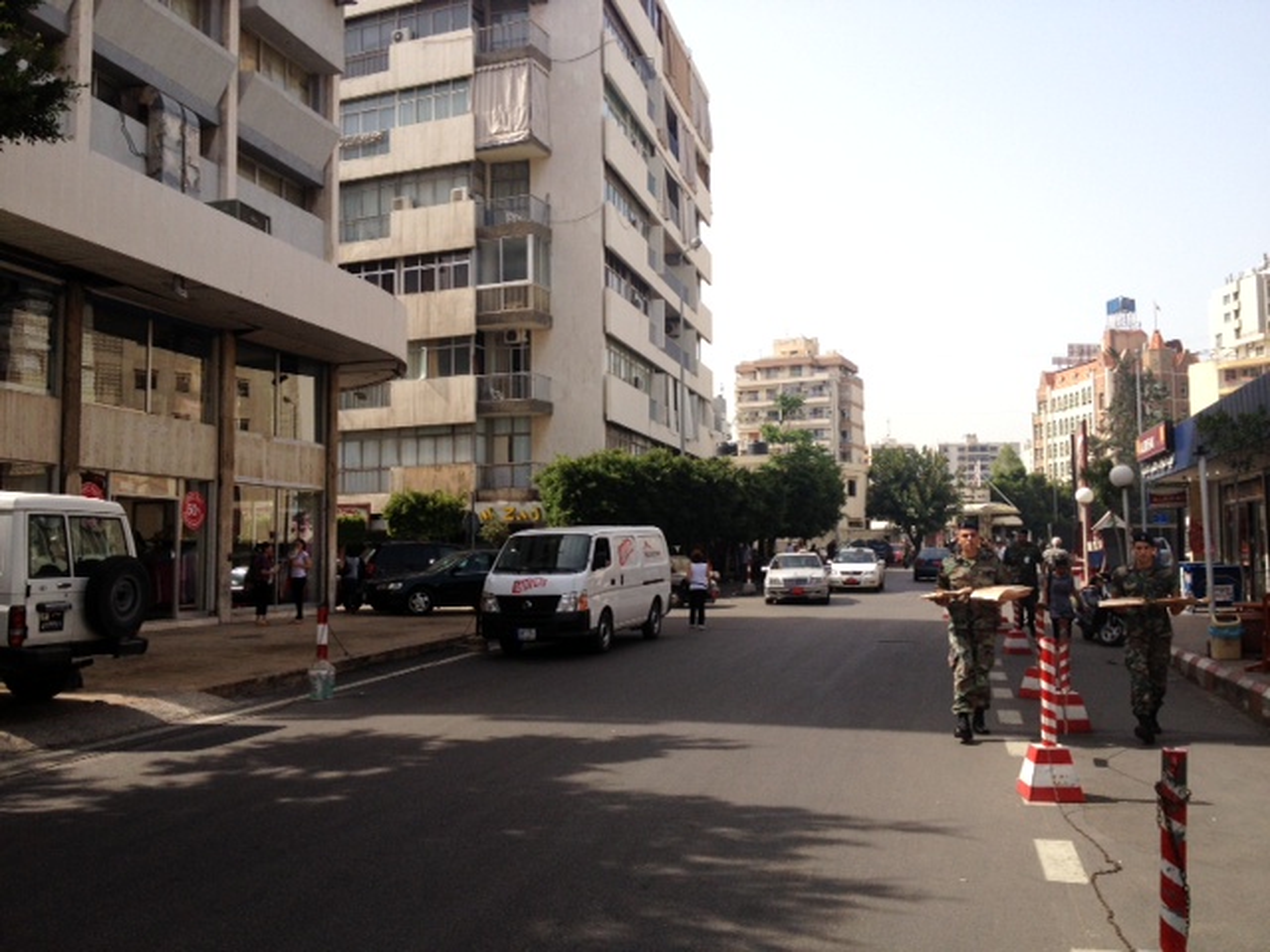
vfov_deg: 40.7
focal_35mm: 35
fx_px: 1284
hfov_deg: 52.6
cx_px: 635
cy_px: 476
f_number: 2.4
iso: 50
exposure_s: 1/1346
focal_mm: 4.28
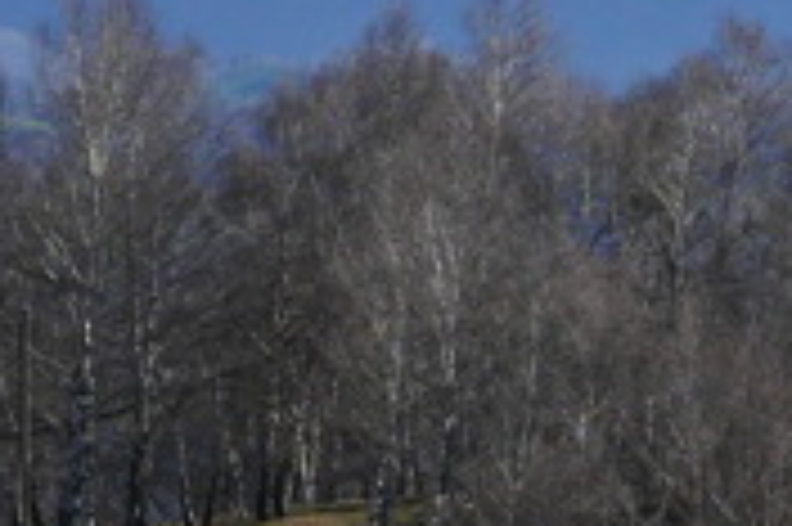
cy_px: -486
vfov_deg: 4.8
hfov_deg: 7.4
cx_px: 439
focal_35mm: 279
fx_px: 6132
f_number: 5.6
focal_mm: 18.6
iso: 200
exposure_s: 1/800
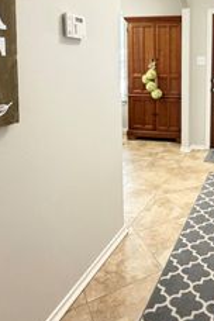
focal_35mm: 32
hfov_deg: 37.6
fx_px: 285
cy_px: 87
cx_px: 204
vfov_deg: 56.3
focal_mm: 2.22
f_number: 2.2
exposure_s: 1/60
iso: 640
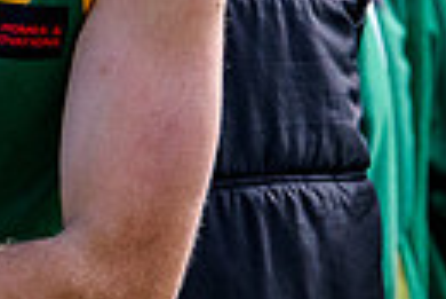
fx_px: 22796
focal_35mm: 1838
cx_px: -167
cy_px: -242
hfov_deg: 1.1
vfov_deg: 0.7
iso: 1100
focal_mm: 170
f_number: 5.6
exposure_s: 1/1600
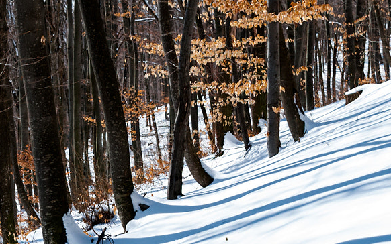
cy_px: 249
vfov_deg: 12.8
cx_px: 89
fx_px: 1076
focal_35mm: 101
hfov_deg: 20.4
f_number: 5.6
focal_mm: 24
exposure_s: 1/640
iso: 200
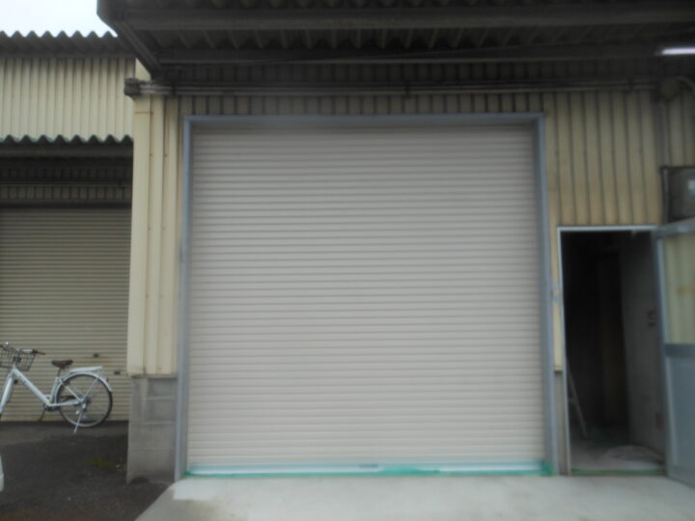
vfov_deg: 54.9
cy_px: 260
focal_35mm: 25
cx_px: 348
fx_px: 502
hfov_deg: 69.4
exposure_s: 1/800
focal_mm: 4.5
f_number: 3.2
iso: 80
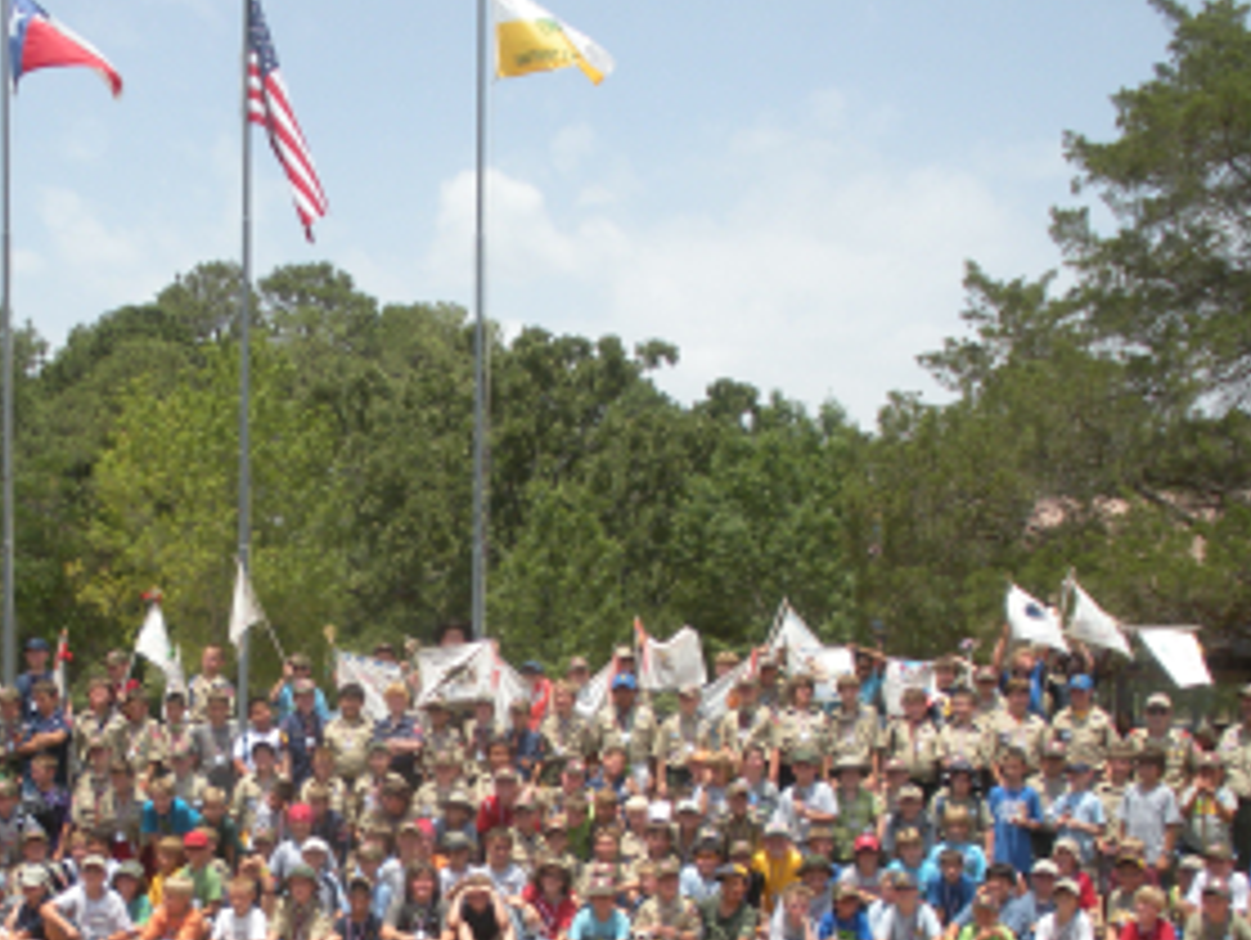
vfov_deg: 24.4
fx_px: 2134
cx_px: 468
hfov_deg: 32.5
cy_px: 756
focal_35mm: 59
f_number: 3.5
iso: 88
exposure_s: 1/906
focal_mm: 6.3
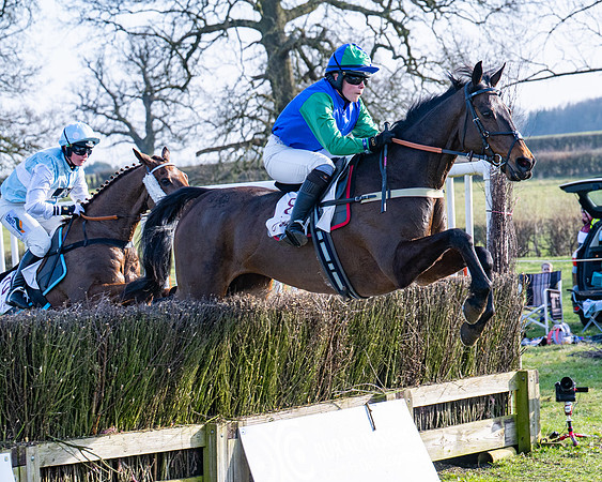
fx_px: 2553
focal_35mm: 143
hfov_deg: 13.4
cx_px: 402
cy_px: 280
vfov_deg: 10.8
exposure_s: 1/1600
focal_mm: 70
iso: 160
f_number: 4
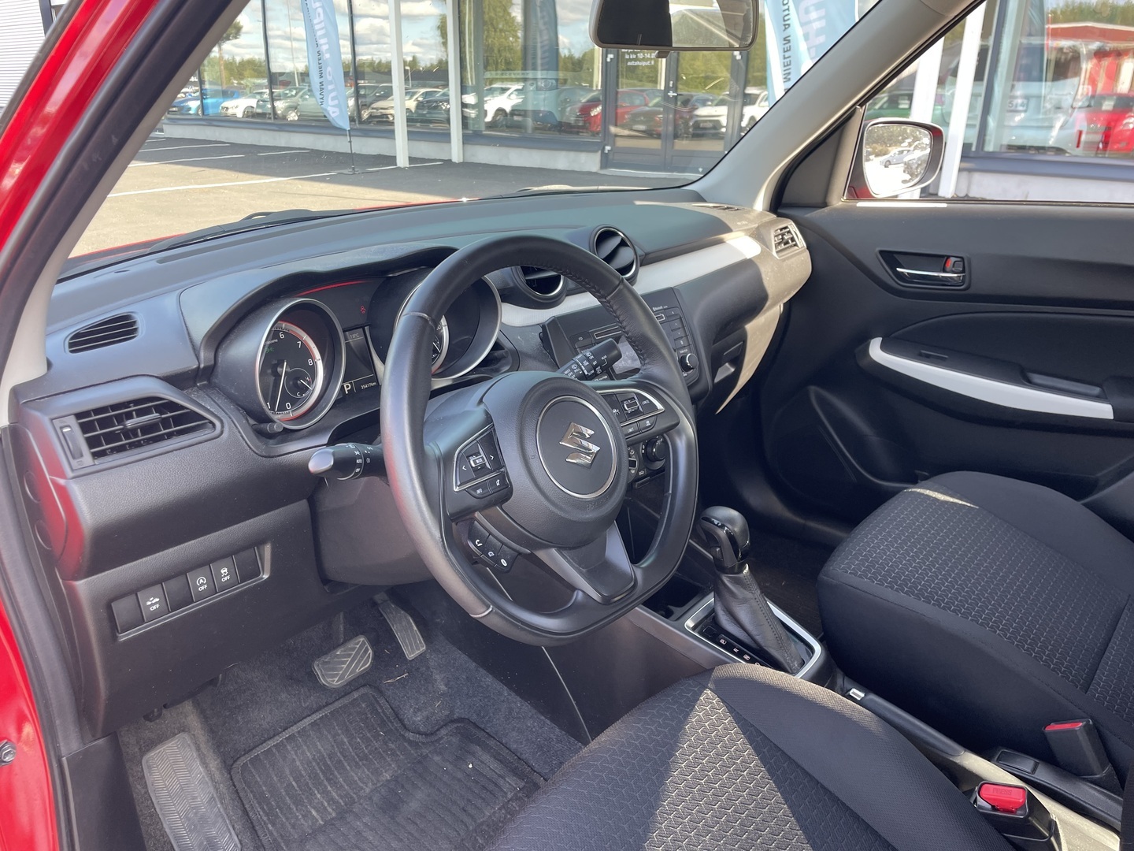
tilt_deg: -21.2
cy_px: 426
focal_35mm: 26
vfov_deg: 53.1
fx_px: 852
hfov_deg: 67.3
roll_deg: -0.6
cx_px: 567
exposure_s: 1/121
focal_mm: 4.2
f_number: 1.6
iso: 50
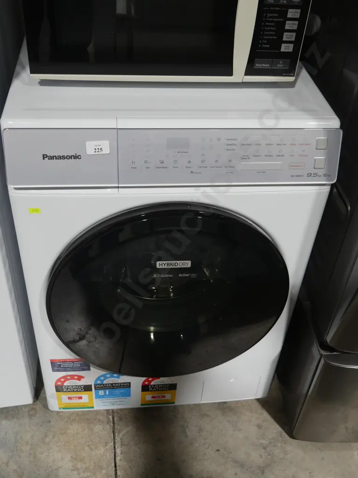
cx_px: 179
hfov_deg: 36.0
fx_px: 552
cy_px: 239
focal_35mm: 40
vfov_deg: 46.8
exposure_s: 1/60
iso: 400
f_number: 4.4
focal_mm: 20
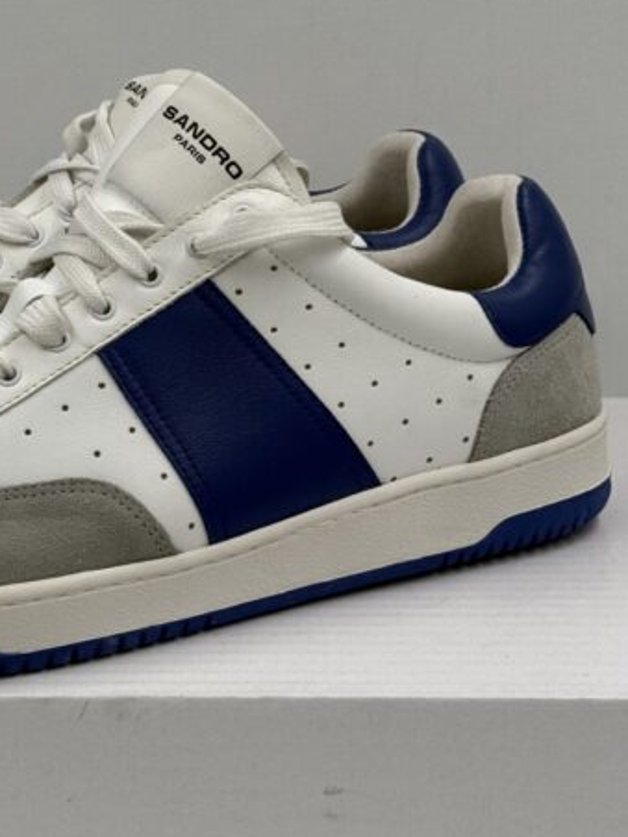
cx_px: 122
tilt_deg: -13.5
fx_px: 2056
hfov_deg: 17.2
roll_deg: +1.4
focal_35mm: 85
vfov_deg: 22.9
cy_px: 298
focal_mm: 6.76
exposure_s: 1/1307
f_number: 1.78
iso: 100
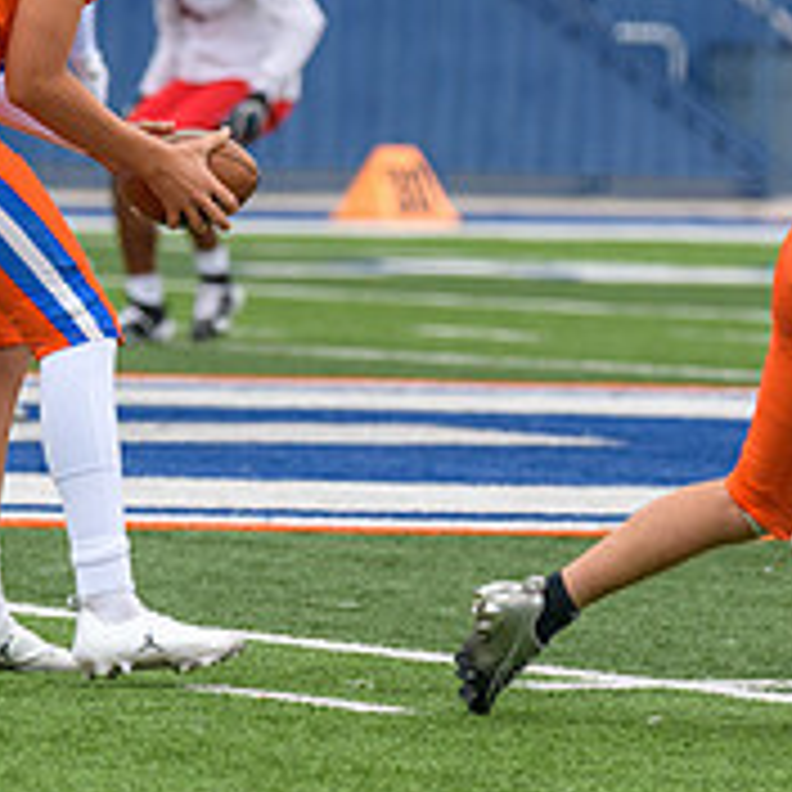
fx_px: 15195
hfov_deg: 3.0
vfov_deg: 3.0
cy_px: 218
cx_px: 230
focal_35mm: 587
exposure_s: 1/1000
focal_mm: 210
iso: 360
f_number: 3.5
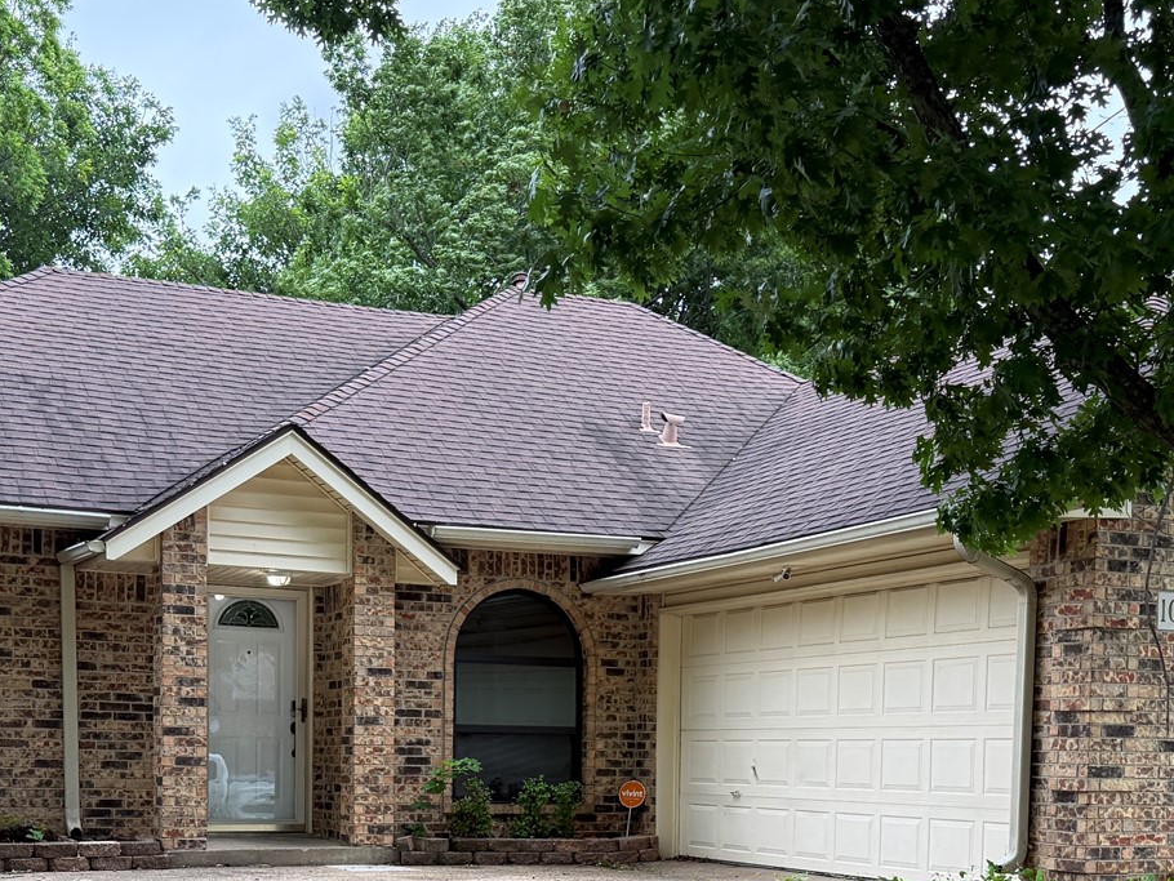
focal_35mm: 54
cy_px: 829
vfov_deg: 26.0
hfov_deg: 35.5
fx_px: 1832
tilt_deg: -2.3
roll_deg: -1.8
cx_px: 555
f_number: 1.78
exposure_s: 1/381
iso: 100
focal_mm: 6.76
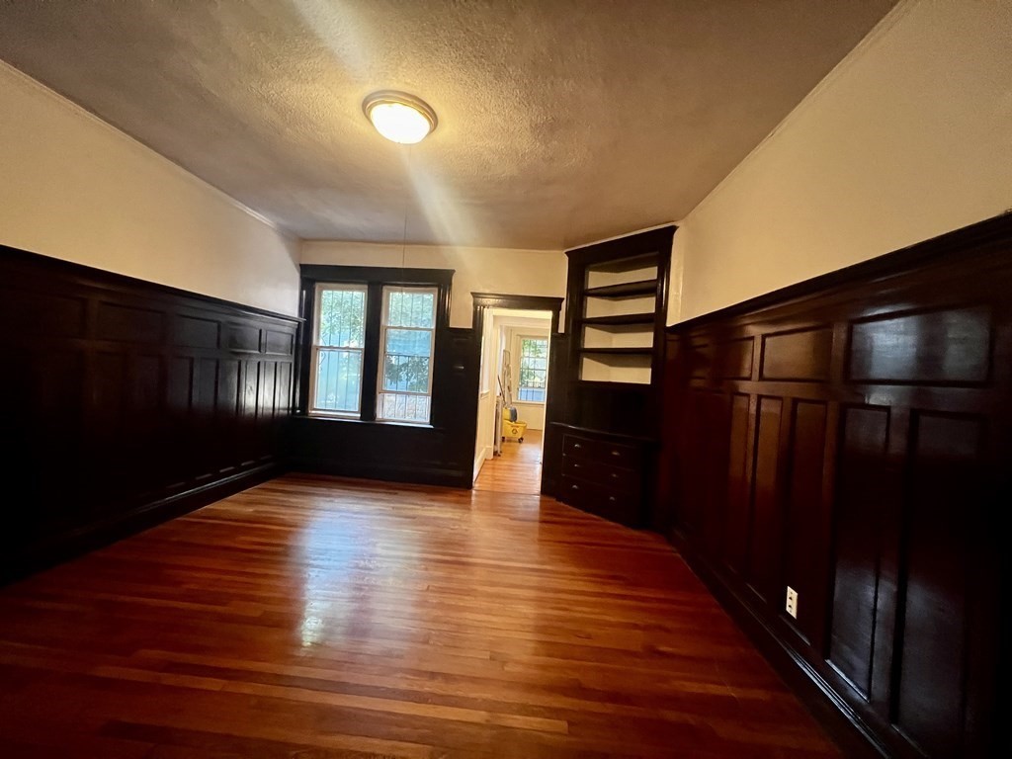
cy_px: 380
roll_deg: -2.9
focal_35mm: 13
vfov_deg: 89.9
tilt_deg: +0.2
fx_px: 380
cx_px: 506
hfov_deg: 106.2
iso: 800
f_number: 1.8
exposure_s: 1/60
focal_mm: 1.57
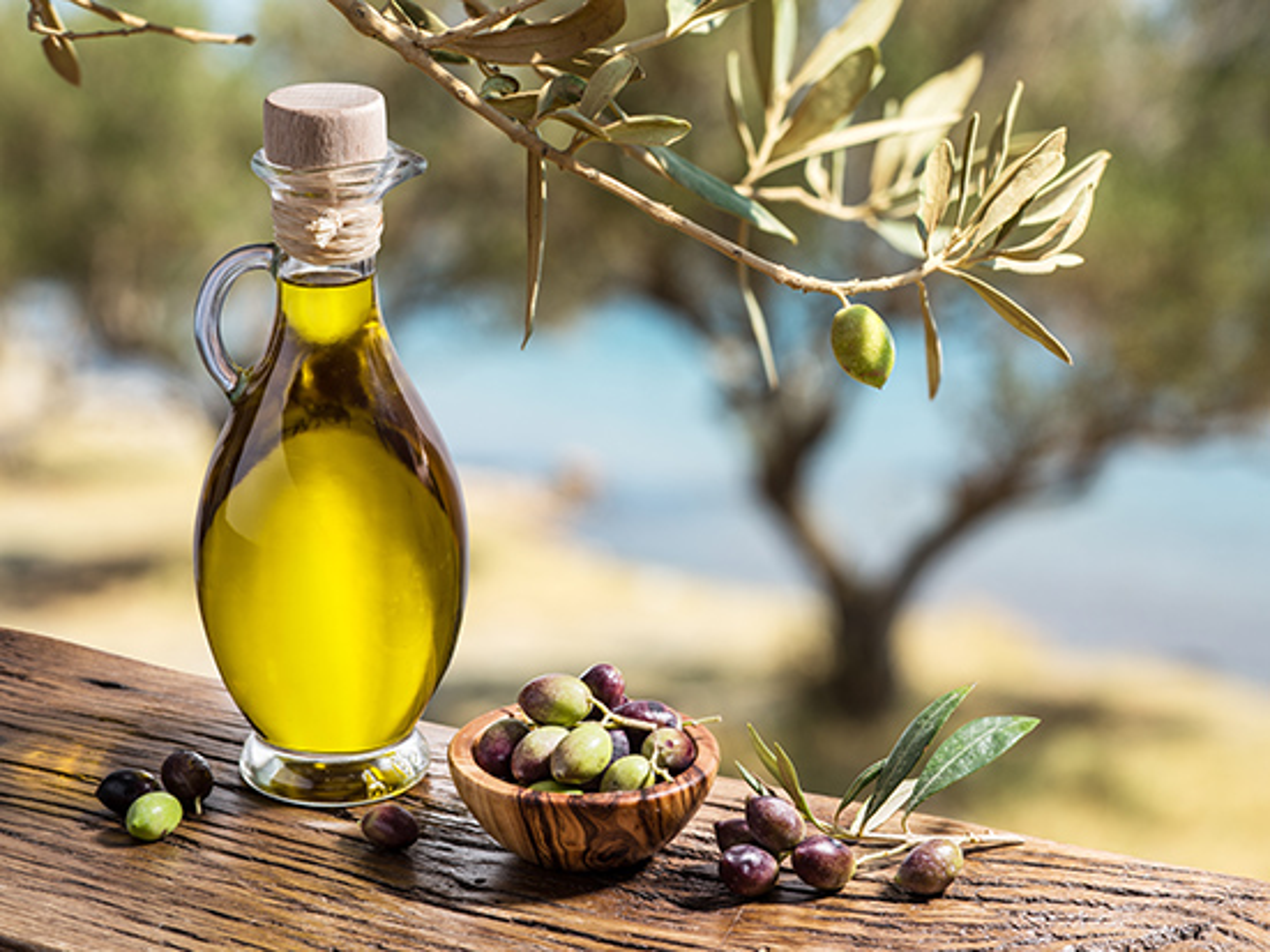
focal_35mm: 94
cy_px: 476
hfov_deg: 20.9
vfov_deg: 15.7
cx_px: 635
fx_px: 3448
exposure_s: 1/60
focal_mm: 120
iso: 100
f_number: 16
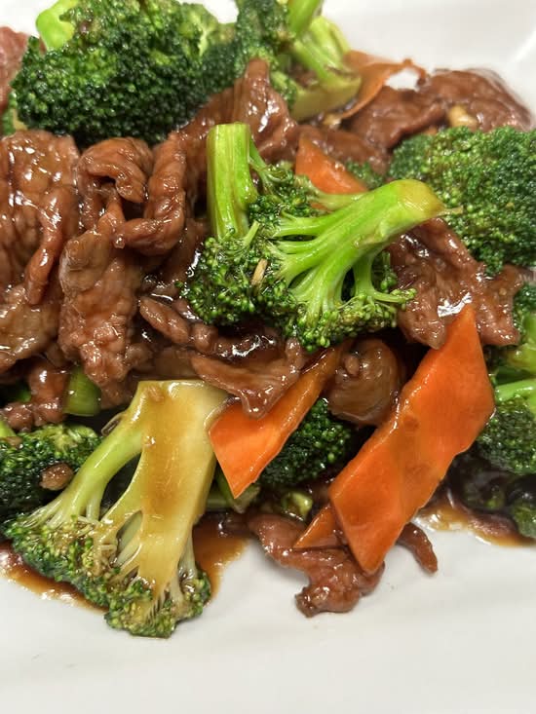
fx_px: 991
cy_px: 357
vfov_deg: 39.7
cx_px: 268
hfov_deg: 30.3
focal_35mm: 48
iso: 400
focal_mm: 6.86
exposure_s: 1/40
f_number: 1.78
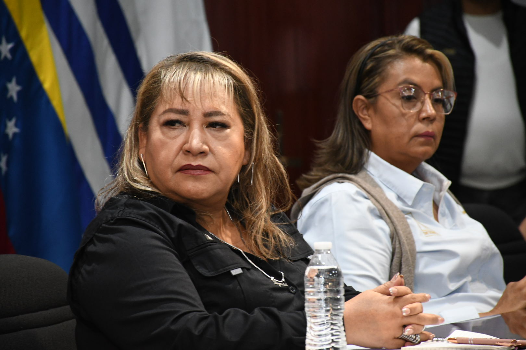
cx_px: 263
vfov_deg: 6.5
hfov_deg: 9.8
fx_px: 3068
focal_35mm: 210
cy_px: 175
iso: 3200
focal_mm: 140
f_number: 6.3
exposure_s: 1/100
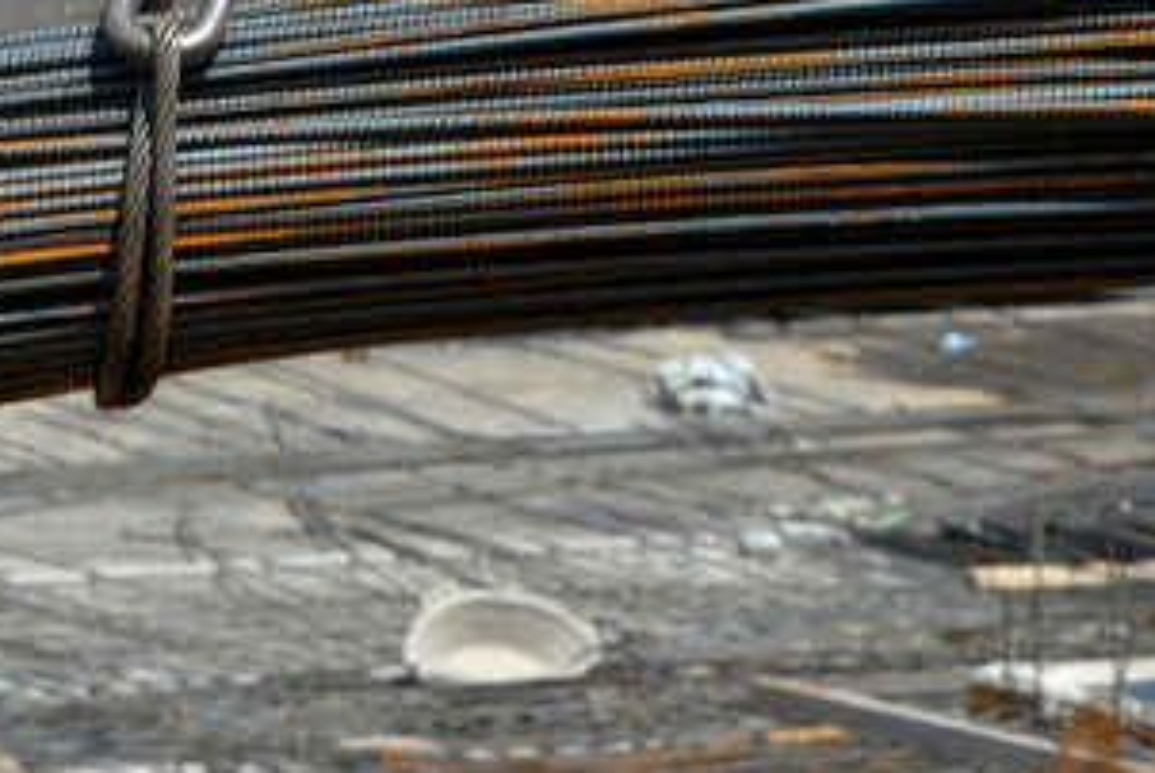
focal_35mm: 925
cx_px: -57
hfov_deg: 2.2
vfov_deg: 1.5
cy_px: 798
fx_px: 29705
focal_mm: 155
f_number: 13
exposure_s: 1/125
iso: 100
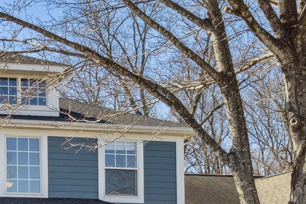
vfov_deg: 18.6
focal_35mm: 69
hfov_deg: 24.2
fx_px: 586
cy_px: 247
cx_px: -127
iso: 100
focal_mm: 8.4
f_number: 2.8
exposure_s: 1/200
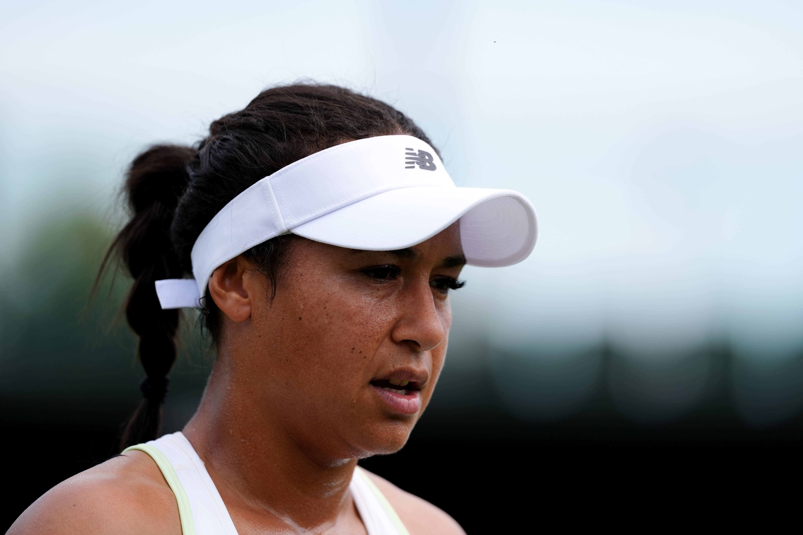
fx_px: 6691
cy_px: 268
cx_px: 402
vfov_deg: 4.6
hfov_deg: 6.9
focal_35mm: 300
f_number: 2.8
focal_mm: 300
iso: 400
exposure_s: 1/3200
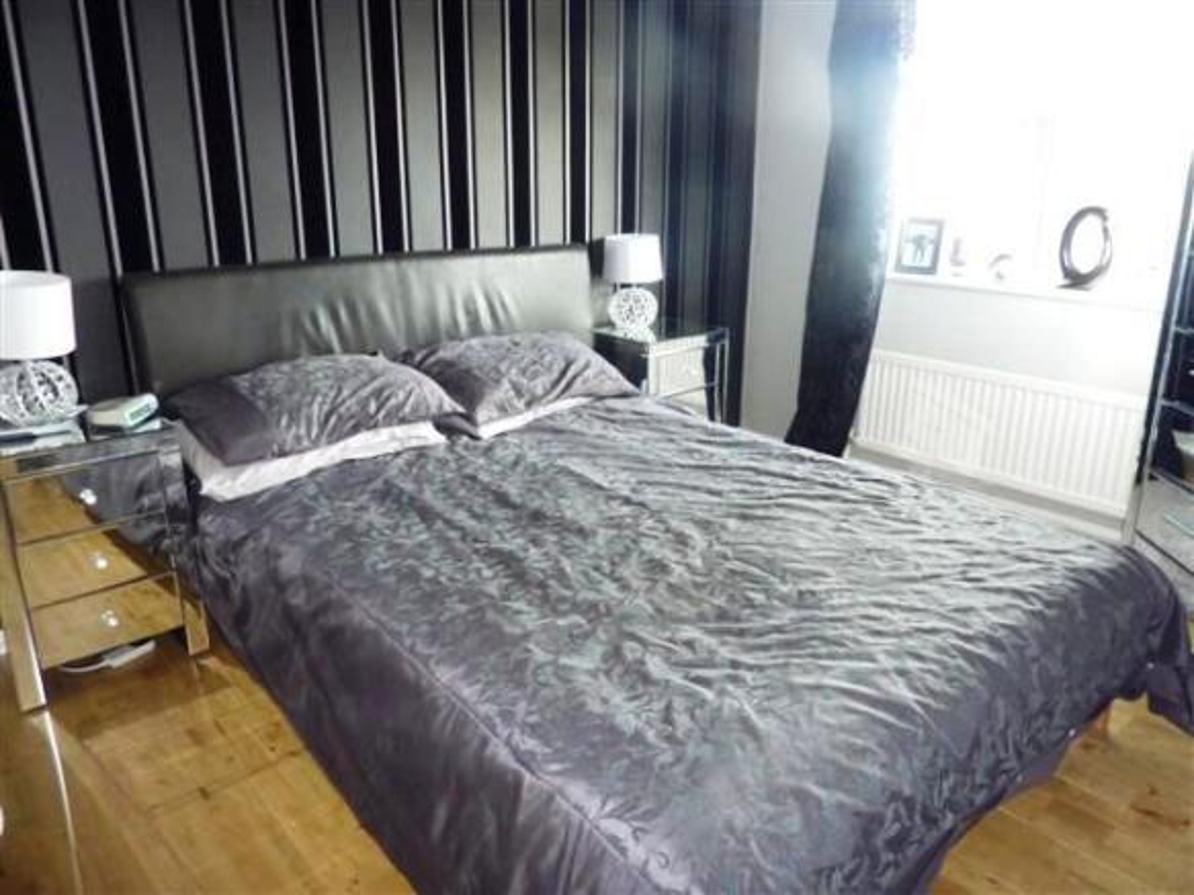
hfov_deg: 69.4
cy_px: 448
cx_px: 597
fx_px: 862
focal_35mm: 25
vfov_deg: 54.9
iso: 250
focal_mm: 4.1
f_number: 3.3
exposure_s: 1/8
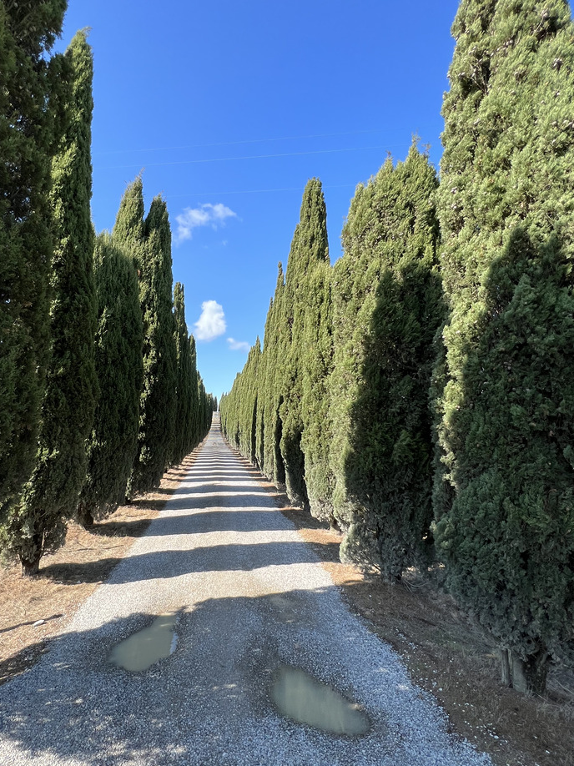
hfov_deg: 73.9
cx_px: 229
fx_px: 376
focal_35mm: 17
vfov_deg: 91.0
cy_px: 401
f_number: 1.8
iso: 32
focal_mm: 1.57
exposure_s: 1/815
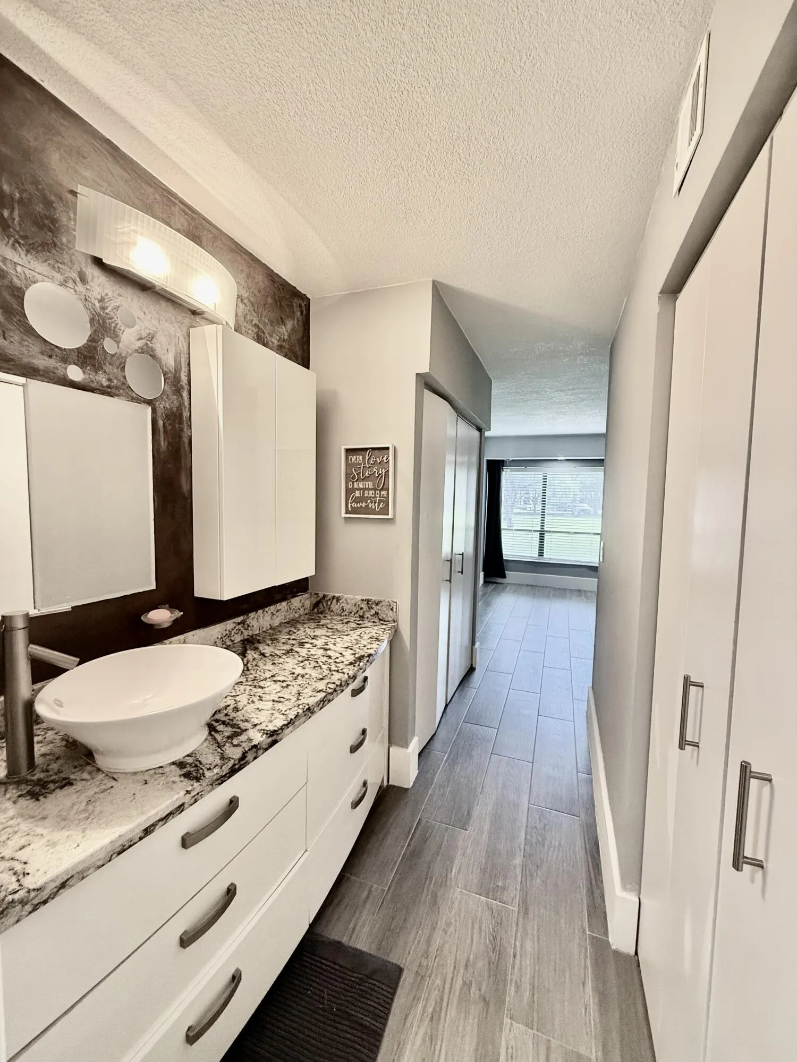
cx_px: 398
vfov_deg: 102.1
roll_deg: -1.5
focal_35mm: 14
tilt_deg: -4.5
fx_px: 430
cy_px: 531
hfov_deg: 85.7
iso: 400
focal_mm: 2.22
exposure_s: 1/120
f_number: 2.2
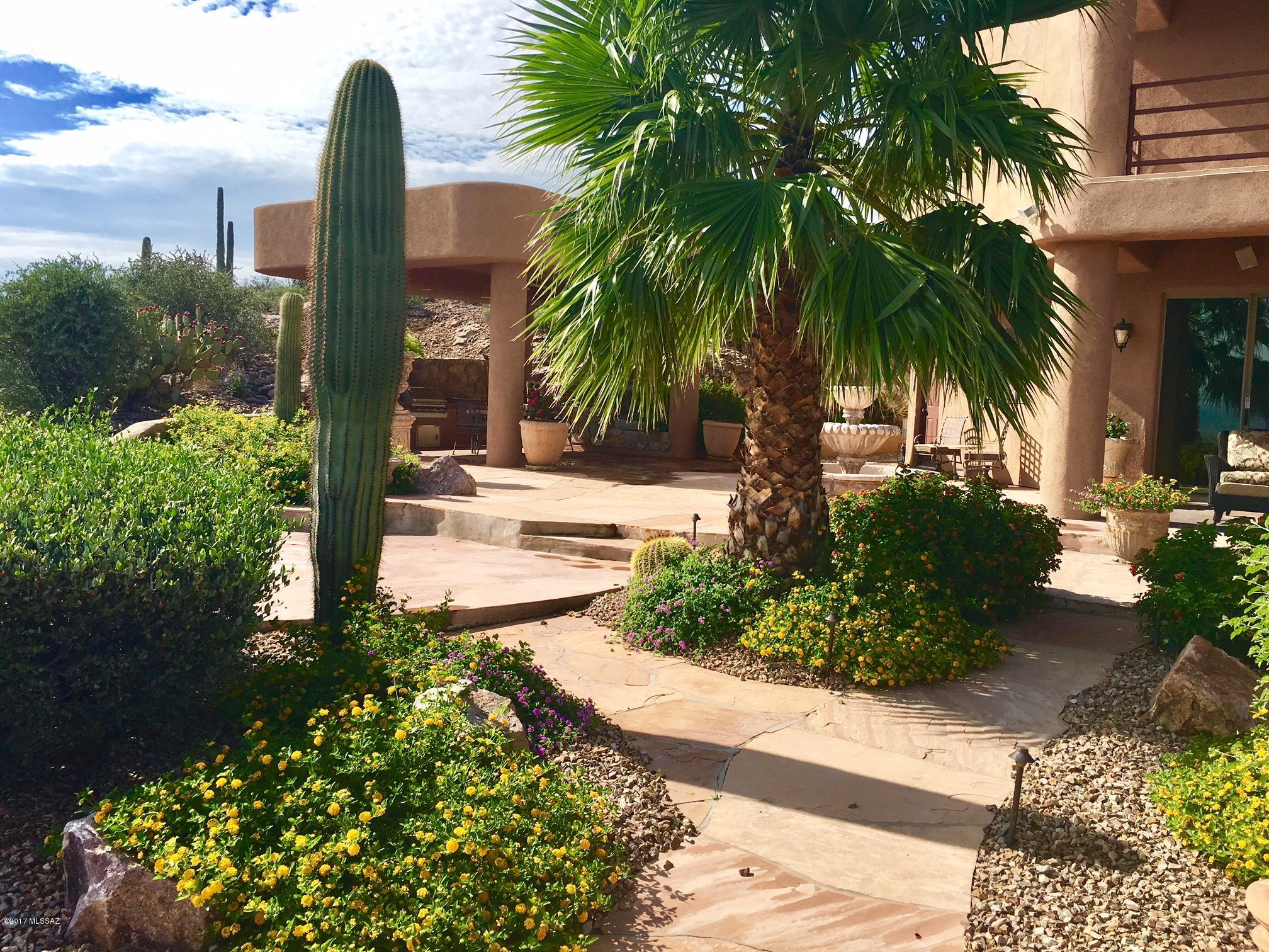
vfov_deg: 48.2
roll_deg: -2.1
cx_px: 634
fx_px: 1063
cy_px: 476
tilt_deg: -1.9
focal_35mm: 29
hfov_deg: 61.7
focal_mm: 4.15
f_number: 2.2
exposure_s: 1/1709
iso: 25
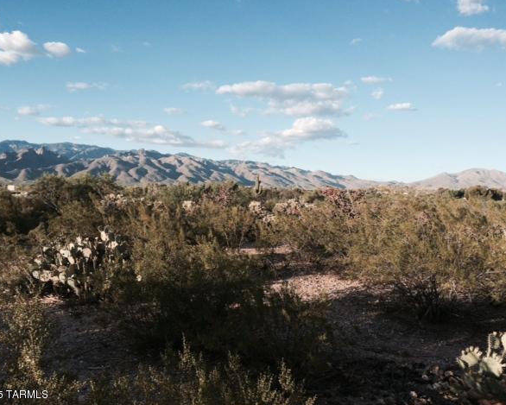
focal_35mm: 32
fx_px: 479
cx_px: 243
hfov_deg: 55.6
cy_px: 205
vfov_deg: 45.8
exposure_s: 1/1109
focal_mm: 4.12
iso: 32
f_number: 2.2
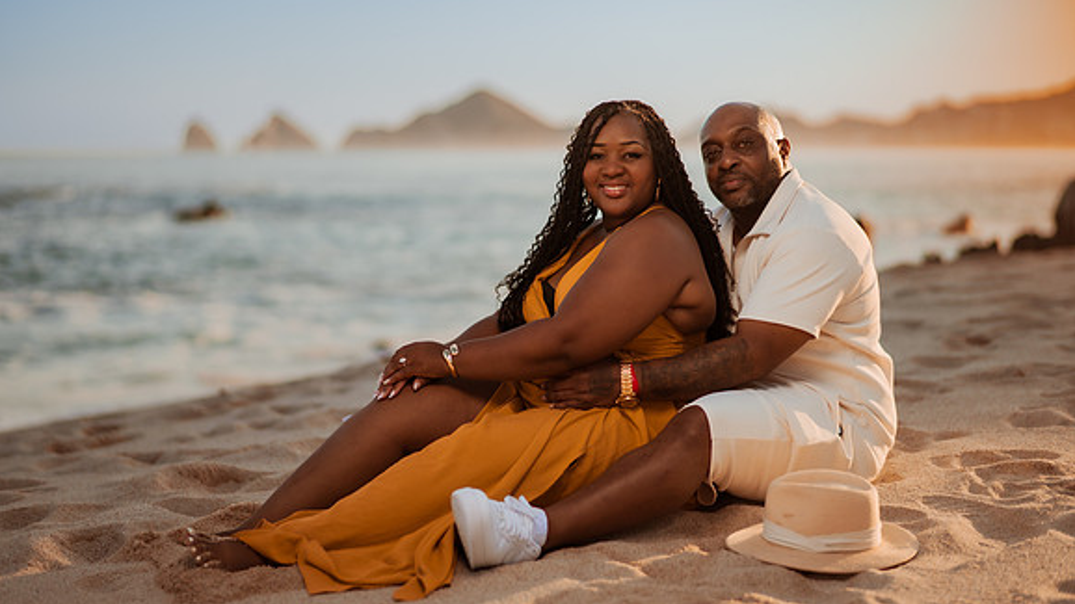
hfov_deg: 34.4
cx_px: 538
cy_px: 282
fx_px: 1739
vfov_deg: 19.7
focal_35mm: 61
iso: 100
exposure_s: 1/4000
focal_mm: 58
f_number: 1.8
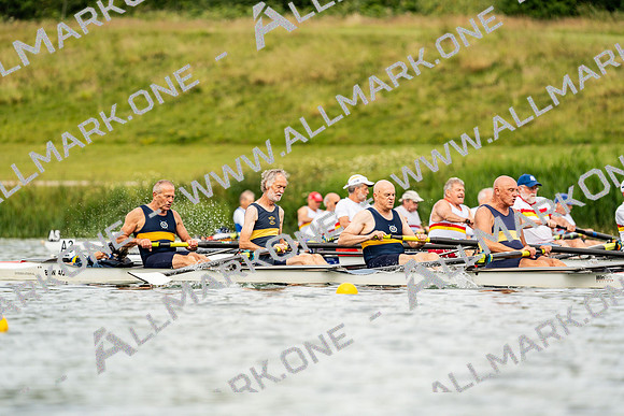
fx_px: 7767
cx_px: 312
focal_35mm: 448
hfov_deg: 4.6
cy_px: 208
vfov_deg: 3.1
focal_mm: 448
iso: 400
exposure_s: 1/2000
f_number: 6.3
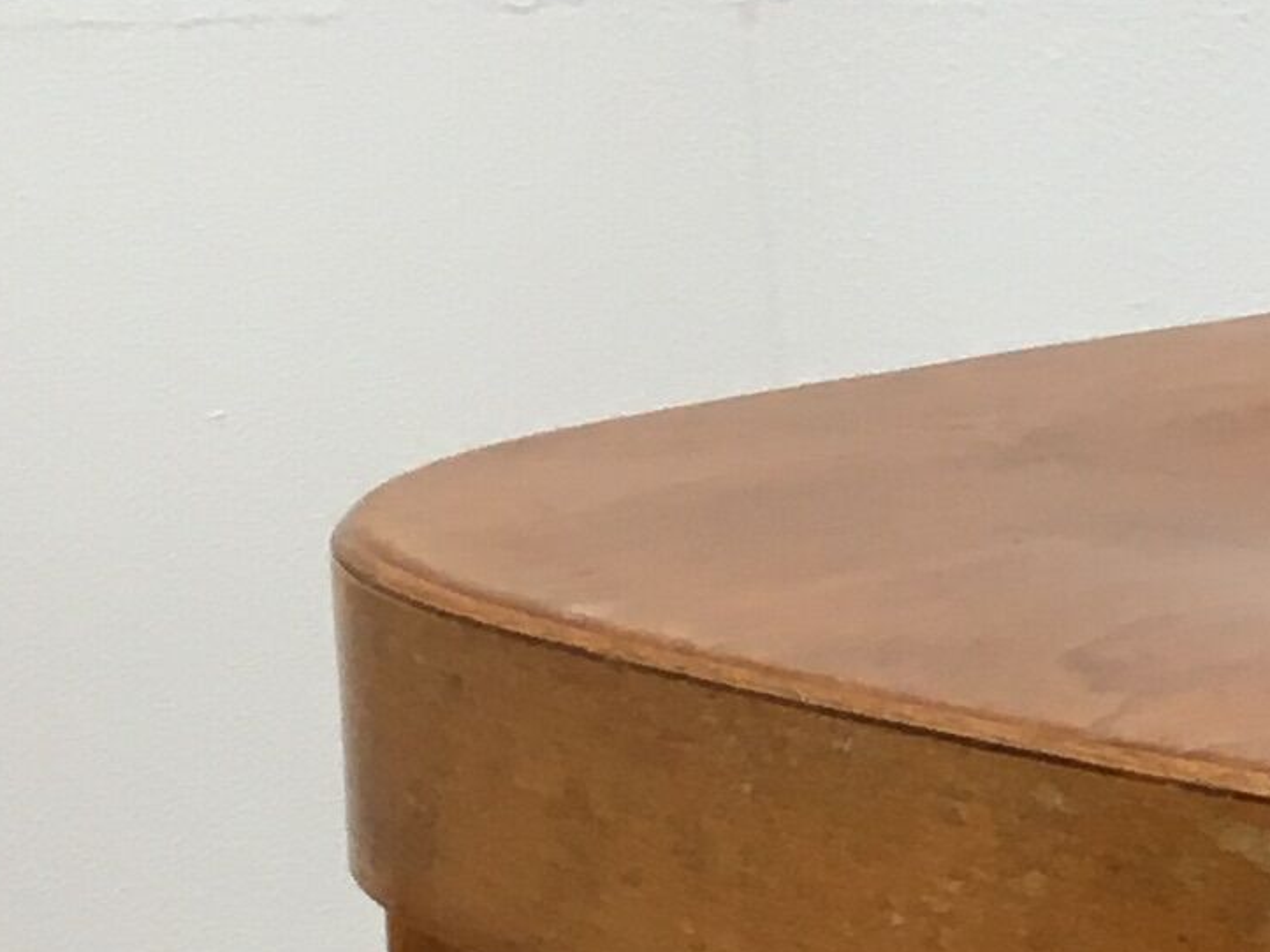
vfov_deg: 9.1
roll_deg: +1.3
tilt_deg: -16.1
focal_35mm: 162
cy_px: 804
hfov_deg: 11.4
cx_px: 2218
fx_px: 5942
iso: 32
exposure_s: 1/33
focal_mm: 4.15
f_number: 2.2
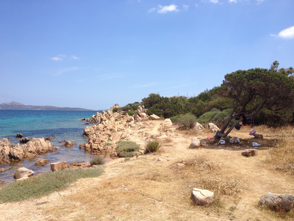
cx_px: 147
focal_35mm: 35
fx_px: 297
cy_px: 110
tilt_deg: -3.0
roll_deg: -0.1
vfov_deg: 40.7
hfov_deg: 52.6
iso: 50
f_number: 2.4
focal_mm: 4.28
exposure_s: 1/1905
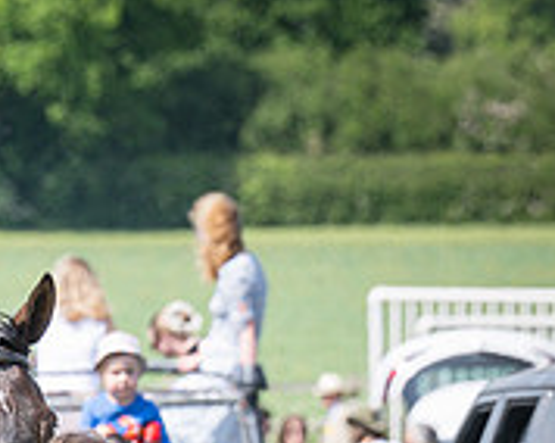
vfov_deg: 2.1
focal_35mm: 728
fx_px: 11945
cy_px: 612
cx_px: -341
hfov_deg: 2.7
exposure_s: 1/640
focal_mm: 170
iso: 200
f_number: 5.6
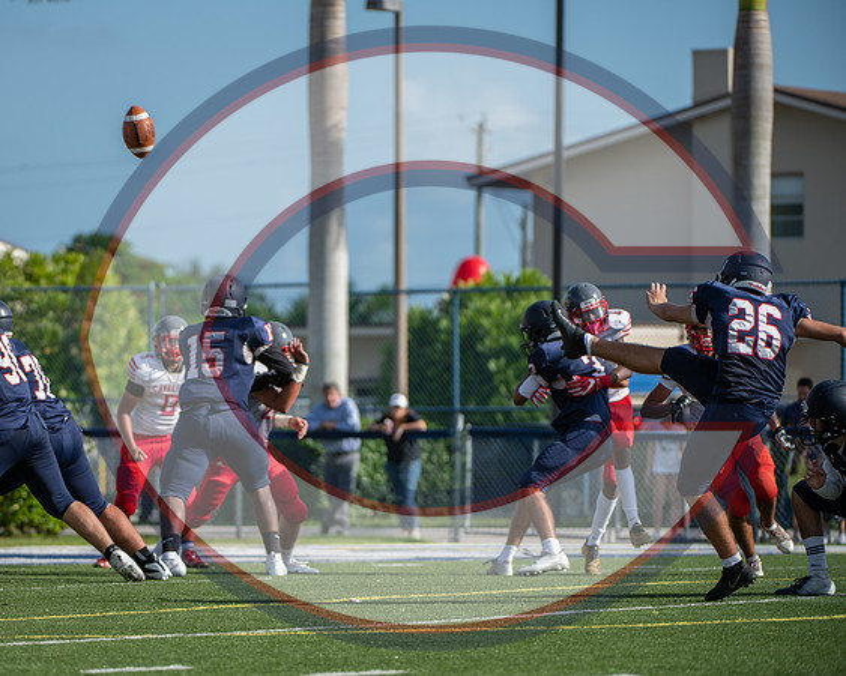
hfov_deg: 8.0
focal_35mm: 242
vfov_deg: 6.4
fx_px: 6069
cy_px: 364
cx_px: 300
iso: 100
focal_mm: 200
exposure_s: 1/1000
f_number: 4
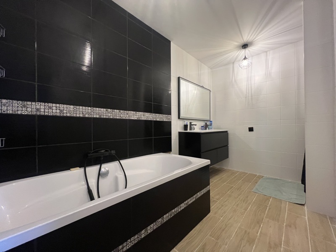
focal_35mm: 13
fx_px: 126
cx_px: 168
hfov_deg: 106.2
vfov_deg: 89.9
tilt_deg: +0.9
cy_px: 126
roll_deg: +0.5
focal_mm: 1.57
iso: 500
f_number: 1.8
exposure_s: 1/50
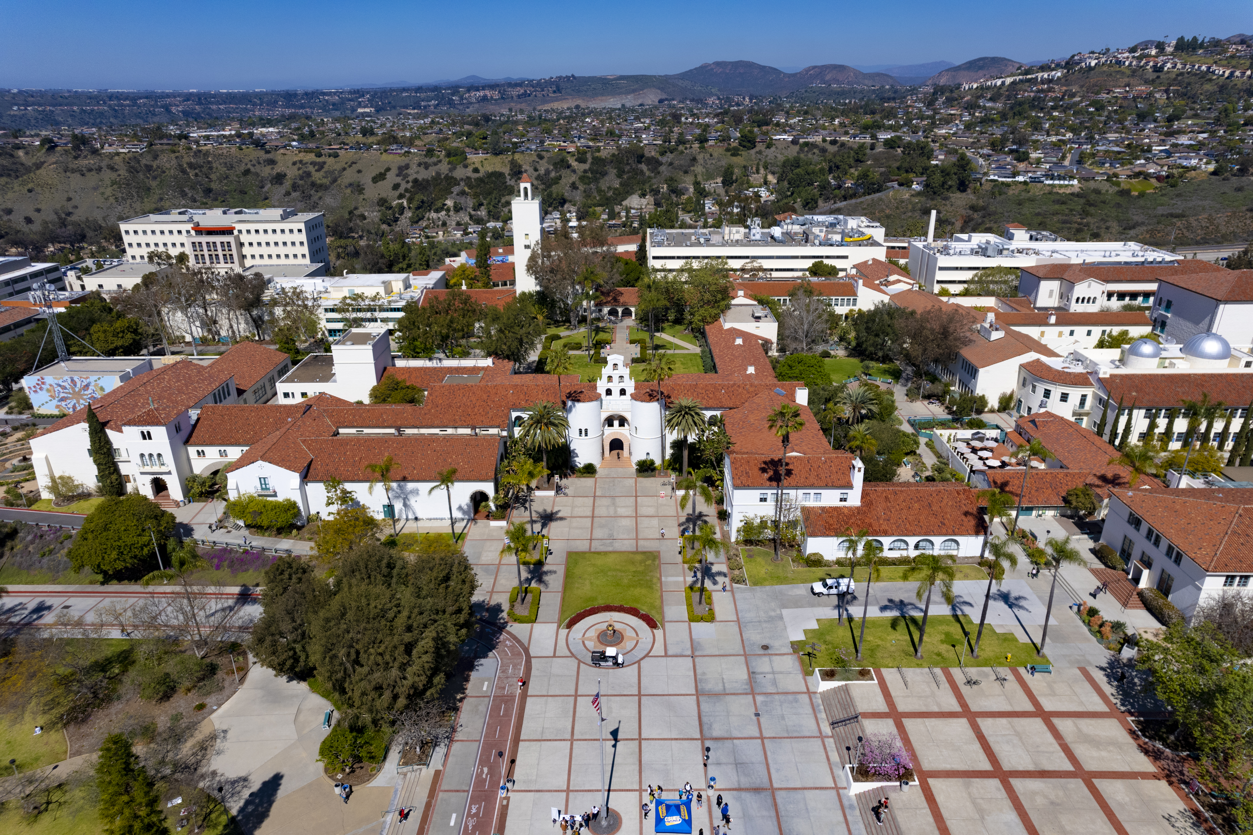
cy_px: 418
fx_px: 765
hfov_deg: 78.6
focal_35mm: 22
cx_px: 626
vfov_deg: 57.2
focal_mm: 8.38
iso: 100
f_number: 2.8
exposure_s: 1/4000
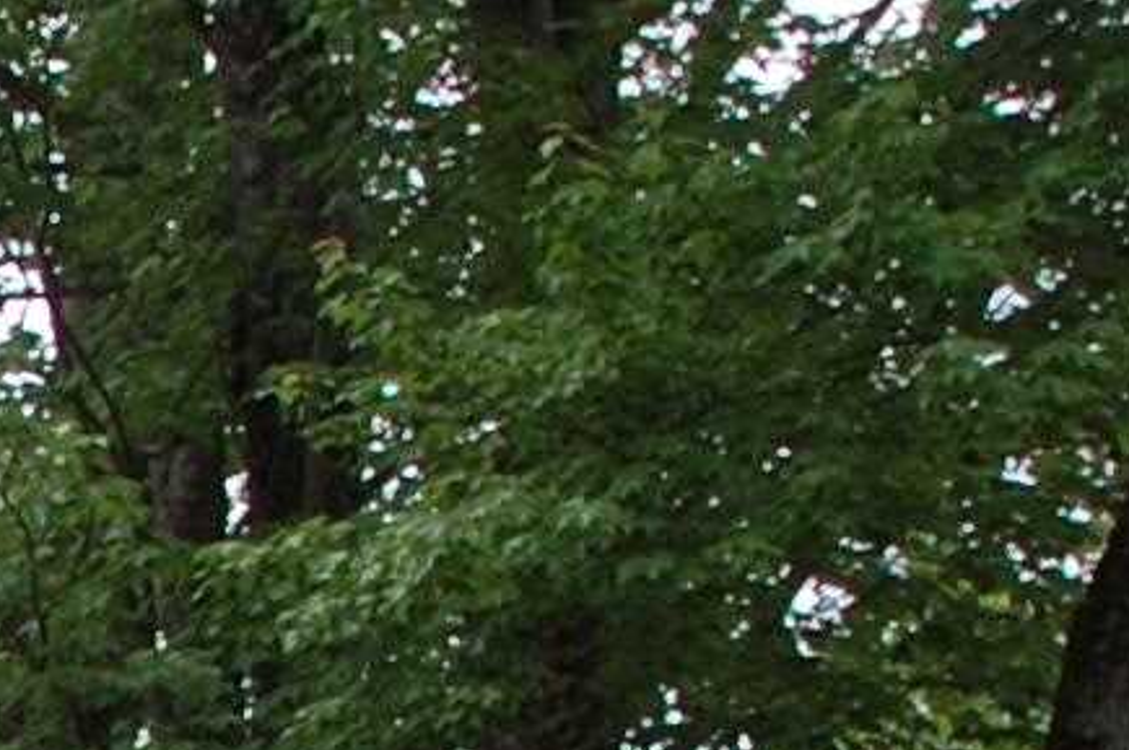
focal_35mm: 249
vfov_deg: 5.1
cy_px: 2468
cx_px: -2011
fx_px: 7800
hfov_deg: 7.5
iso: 200
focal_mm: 24
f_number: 6.3
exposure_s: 1/160
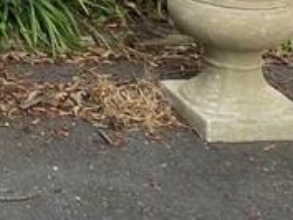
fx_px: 1271
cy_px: -334
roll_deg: +1.1
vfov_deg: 8.8
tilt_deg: -2.8
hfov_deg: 11.1
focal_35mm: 150
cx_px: -404
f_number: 1.8
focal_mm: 4.25
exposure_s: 1/998
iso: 32
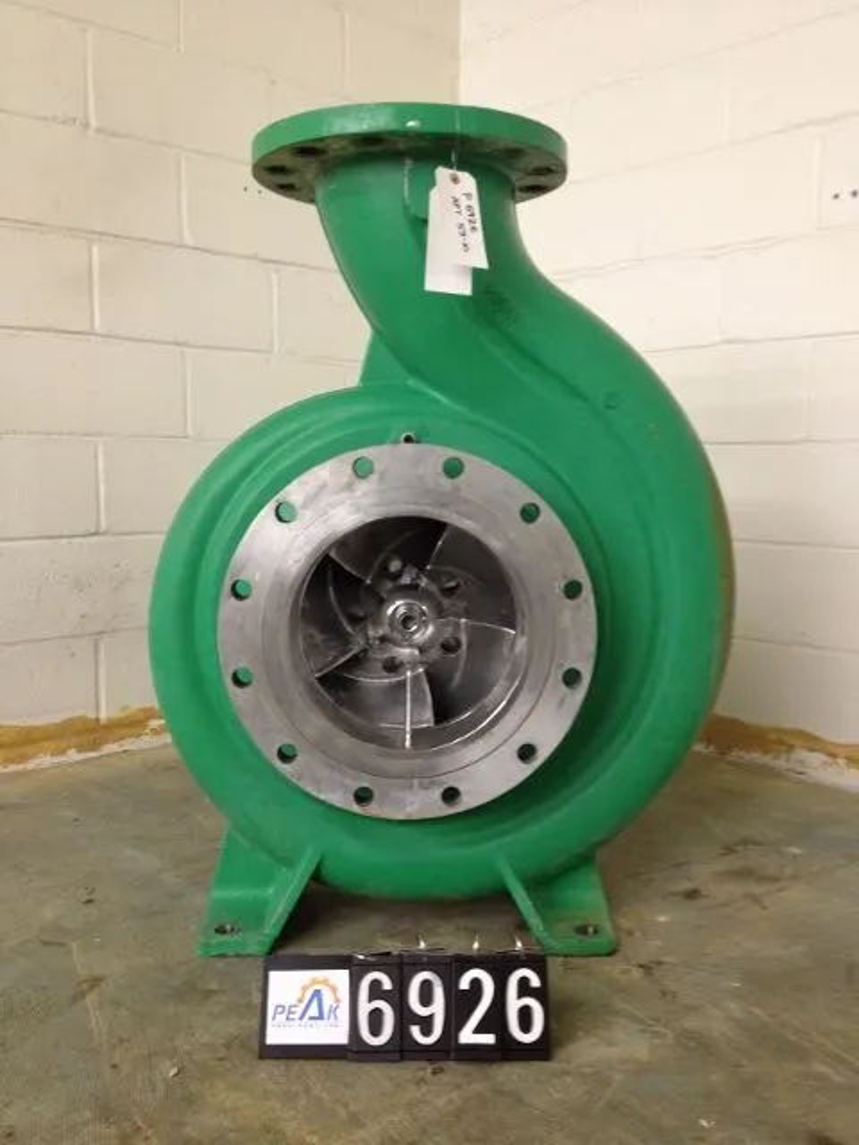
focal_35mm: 35
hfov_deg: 40.7
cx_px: 430
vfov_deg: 52.6
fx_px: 1158
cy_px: 572
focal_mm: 4.28
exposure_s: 1/20
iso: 125
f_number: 2.4
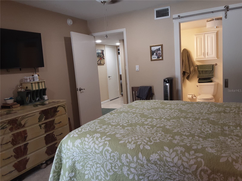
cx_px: 121
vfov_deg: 49.7
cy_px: 90
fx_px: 196
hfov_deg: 63.4
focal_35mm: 28
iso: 80
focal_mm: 2.9
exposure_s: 1/40
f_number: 1.9
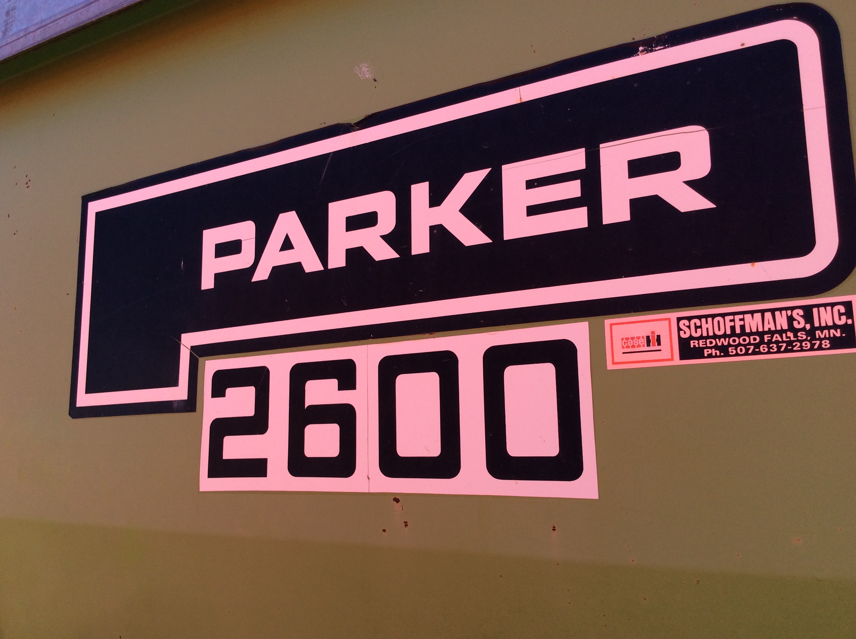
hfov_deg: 56.9
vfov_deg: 44.1
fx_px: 790
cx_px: 428
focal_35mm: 32
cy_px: 320
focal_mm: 3.3
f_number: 2.4
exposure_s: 1/386
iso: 32
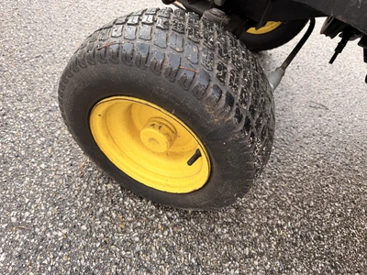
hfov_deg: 71.6
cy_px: 138
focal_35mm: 24
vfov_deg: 56.8
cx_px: 184
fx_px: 254
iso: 64
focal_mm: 6.76
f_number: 1.78
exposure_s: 1/212
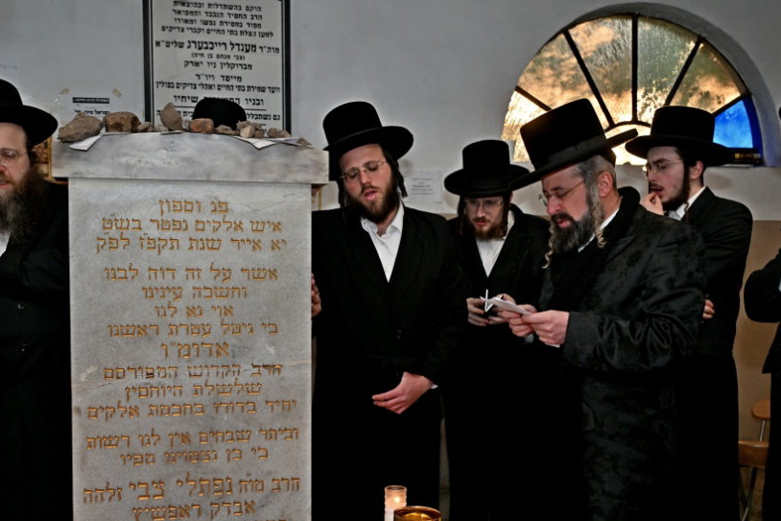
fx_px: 846
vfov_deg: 34.1
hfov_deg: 49.5
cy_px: 308
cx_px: 372
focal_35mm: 39
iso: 250
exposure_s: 1/200
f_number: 4
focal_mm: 31
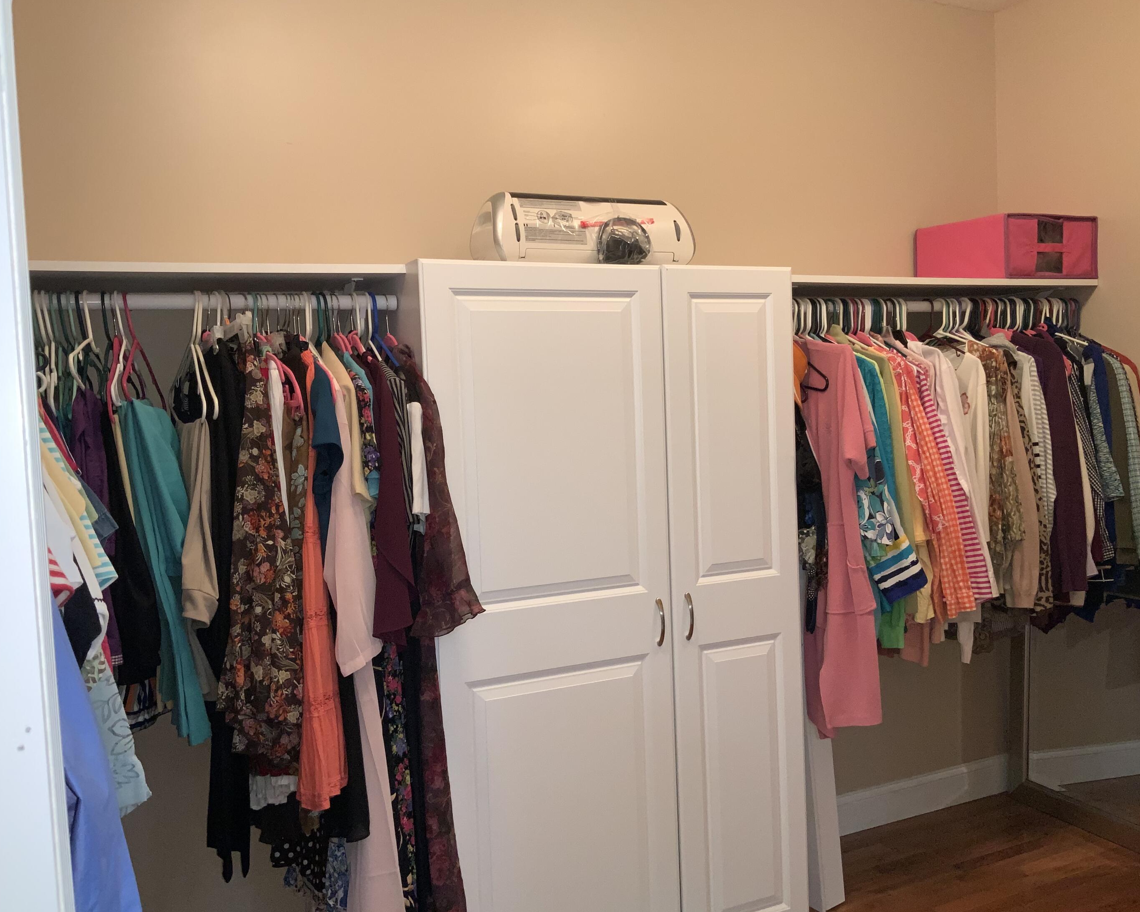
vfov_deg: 47.1
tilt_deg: -2.9
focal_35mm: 31
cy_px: 451
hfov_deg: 57.1
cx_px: 605
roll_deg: +2.0
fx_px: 1046
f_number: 1.8
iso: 50
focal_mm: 3
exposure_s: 1/60
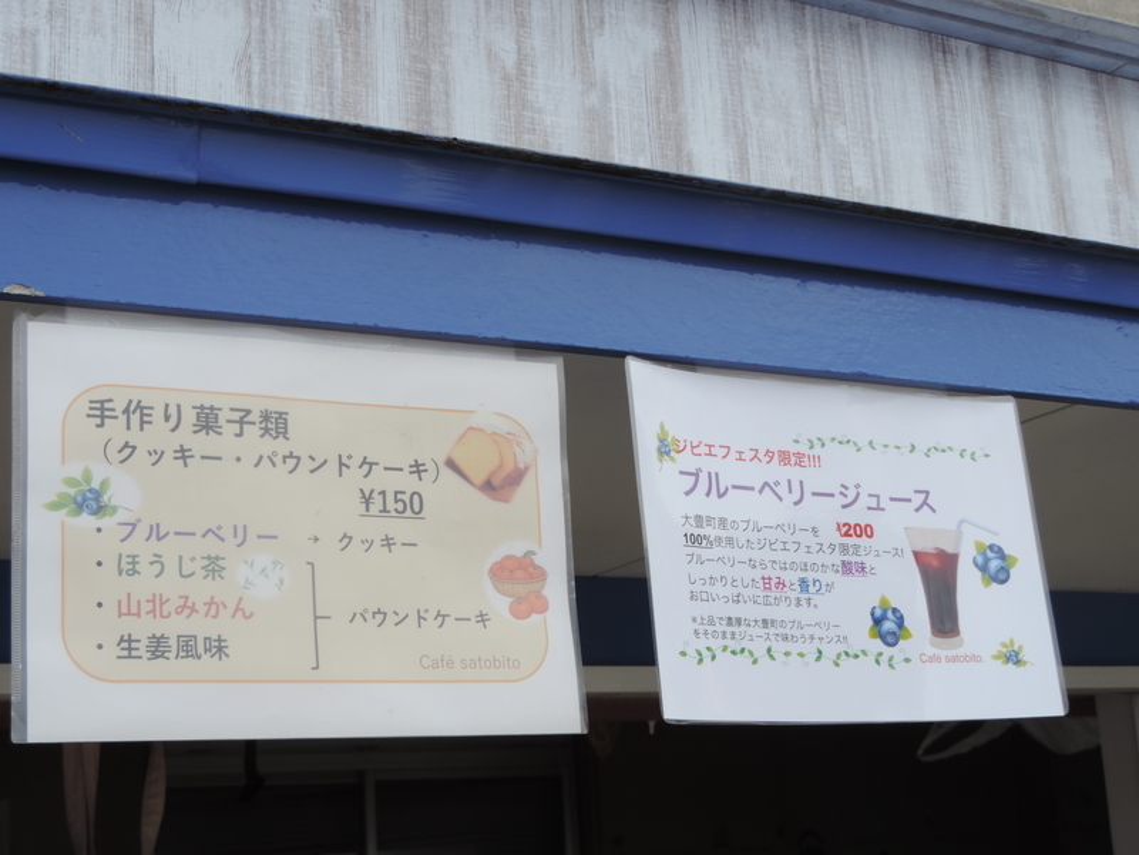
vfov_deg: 29.1
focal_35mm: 50
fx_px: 1645
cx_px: 570
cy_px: 428
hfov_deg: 38.2
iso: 80
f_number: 3.6
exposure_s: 1/640
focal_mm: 8.9
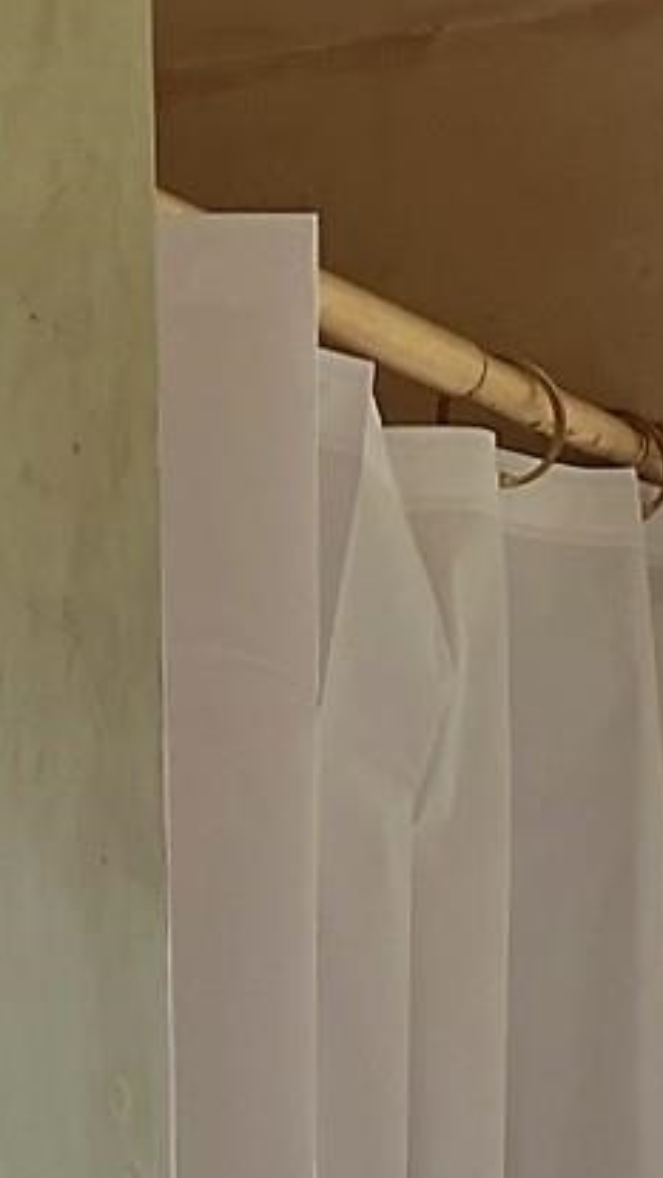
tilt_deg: -5.6
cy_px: 1703
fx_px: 4280
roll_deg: +0.4
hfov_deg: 8.9
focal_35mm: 137
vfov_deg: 14.7
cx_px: 292
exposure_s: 1/121
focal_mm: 5.1
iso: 80
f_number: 1.6
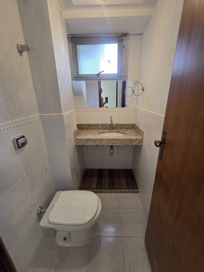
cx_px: 102
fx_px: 102
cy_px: 136
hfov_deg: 89.9
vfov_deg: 106.2
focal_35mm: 13
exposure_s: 1/60
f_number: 2.2
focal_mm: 2.2
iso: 250
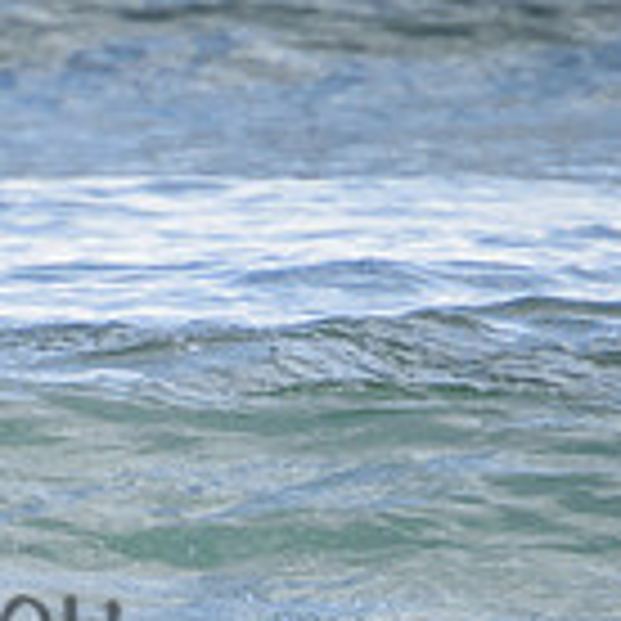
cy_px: 547
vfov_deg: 1.0
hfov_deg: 1.0
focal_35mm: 1748
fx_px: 35478
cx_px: -61
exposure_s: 1/1600
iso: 180
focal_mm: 400
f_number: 5.6
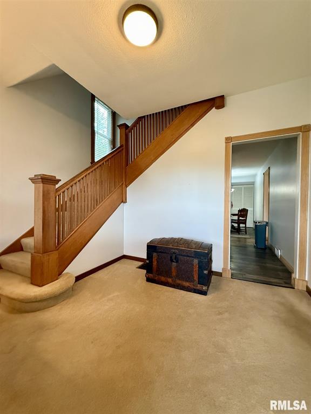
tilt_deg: -0.7
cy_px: 207
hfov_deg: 85.7
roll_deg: -0.4
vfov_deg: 102.1
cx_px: 156
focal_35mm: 14
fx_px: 168
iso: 640
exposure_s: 1/60
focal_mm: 2.22
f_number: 2.2
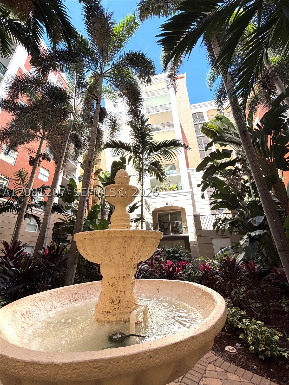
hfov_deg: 85.7
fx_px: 156
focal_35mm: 14
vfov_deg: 102.1
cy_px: 192
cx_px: 144
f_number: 2.2
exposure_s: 1/502
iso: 50
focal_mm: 2.22
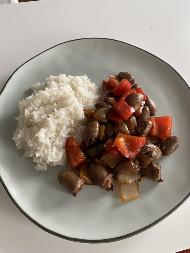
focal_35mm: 26
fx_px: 190
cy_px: 126
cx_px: 95
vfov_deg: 67.3
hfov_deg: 53.1
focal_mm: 4.25
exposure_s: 1/60
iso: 200
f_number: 1.8
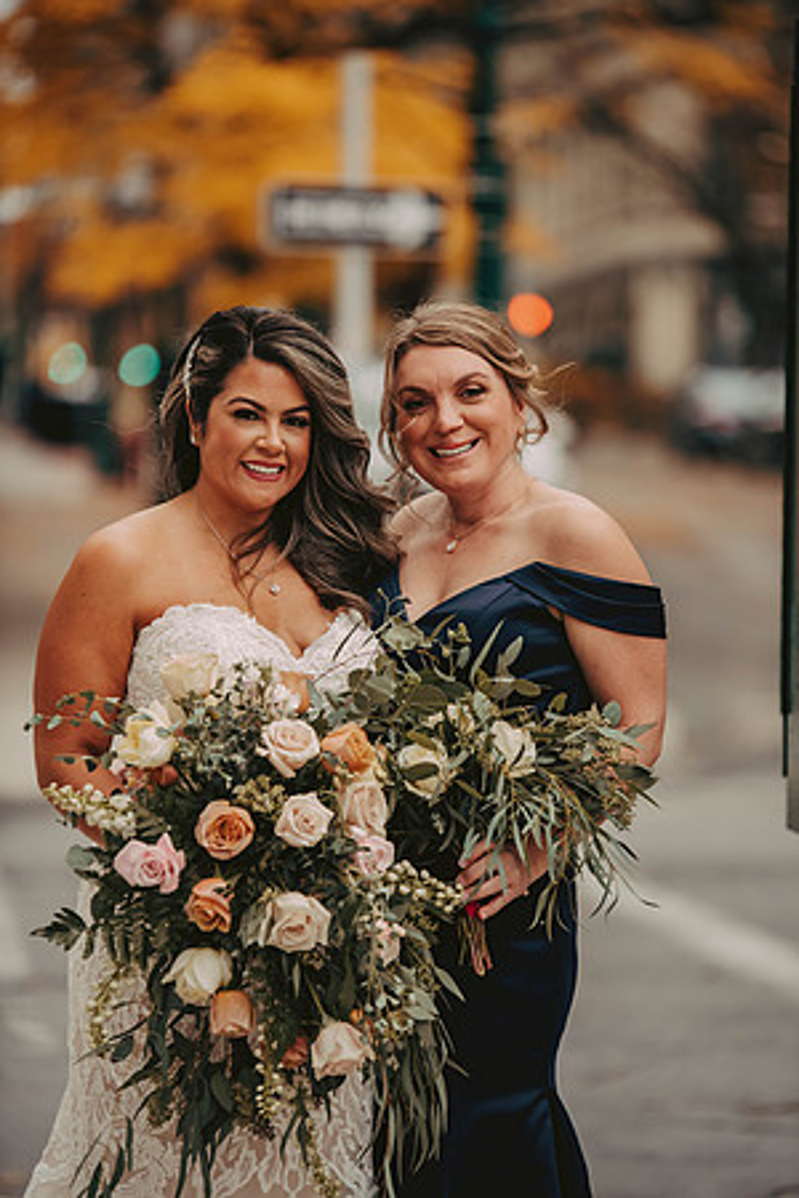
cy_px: 599
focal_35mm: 190
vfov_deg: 10.8
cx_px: 400
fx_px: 6325
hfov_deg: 7.2
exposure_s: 1/3200
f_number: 3.2
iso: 1250
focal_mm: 190
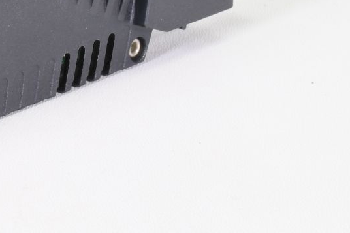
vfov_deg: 6.0
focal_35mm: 227
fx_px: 2206
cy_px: -66
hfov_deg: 9.0
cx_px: -39
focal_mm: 38
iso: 250
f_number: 25
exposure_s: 1/8
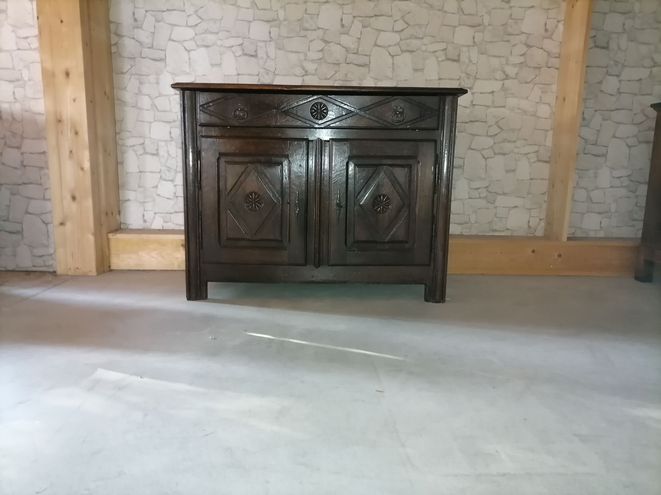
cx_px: 330
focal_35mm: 26
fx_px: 496
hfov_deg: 67.3
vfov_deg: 53.1
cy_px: 248
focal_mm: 5.4
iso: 640
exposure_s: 1/25
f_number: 1.8
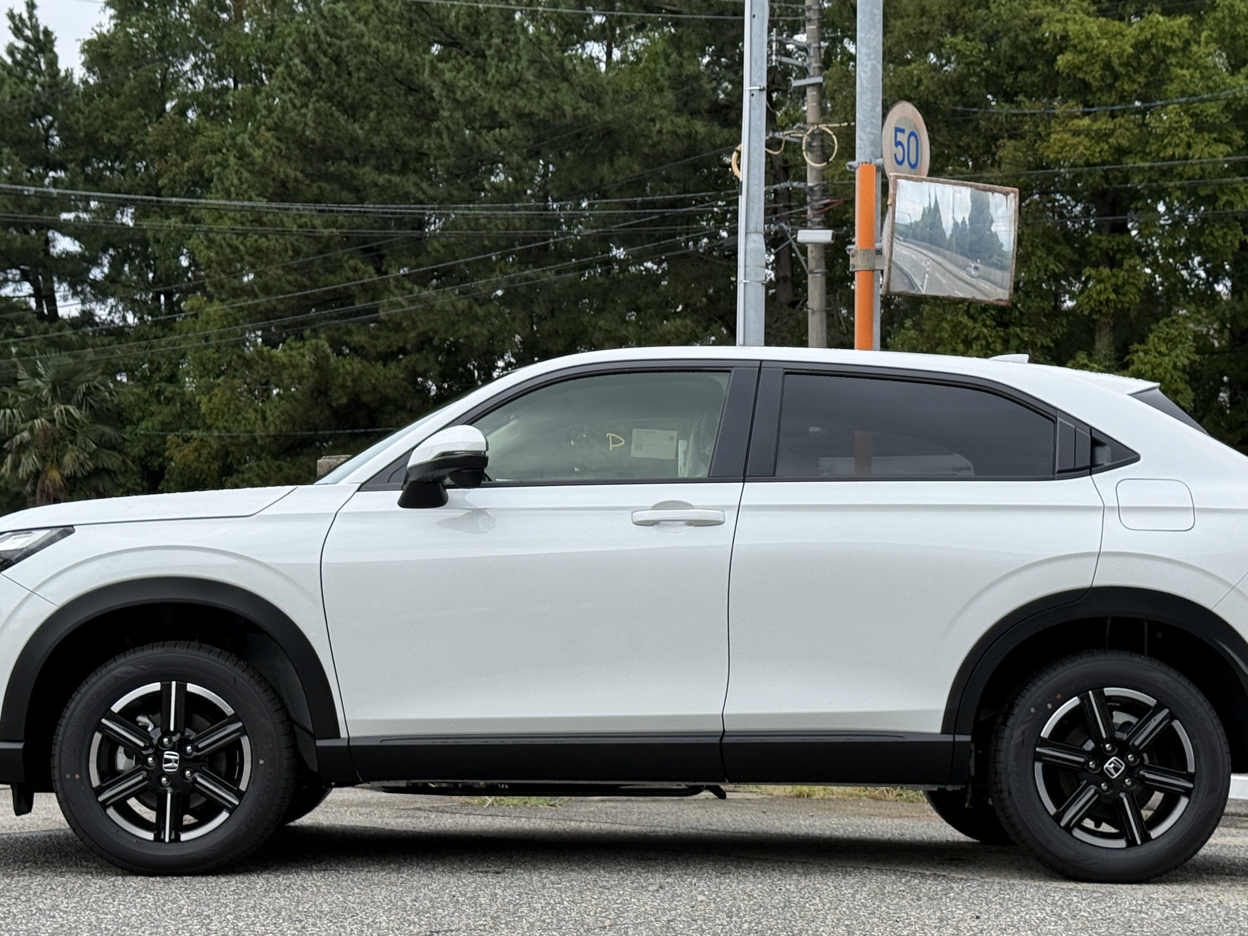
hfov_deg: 28.6
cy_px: 545
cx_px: 634
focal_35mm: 68
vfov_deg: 21.6
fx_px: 2452
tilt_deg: +1.3
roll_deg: +0.2
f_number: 1.78
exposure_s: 1/3378
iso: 80
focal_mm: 6.76
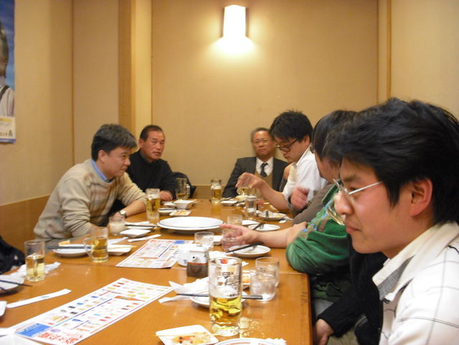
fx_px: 504
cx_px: 230
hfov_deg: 49.0
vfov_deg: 37.7
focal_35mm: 38
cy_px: 172
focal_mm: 6.2
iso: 200
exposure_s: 1/10
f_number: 2.8
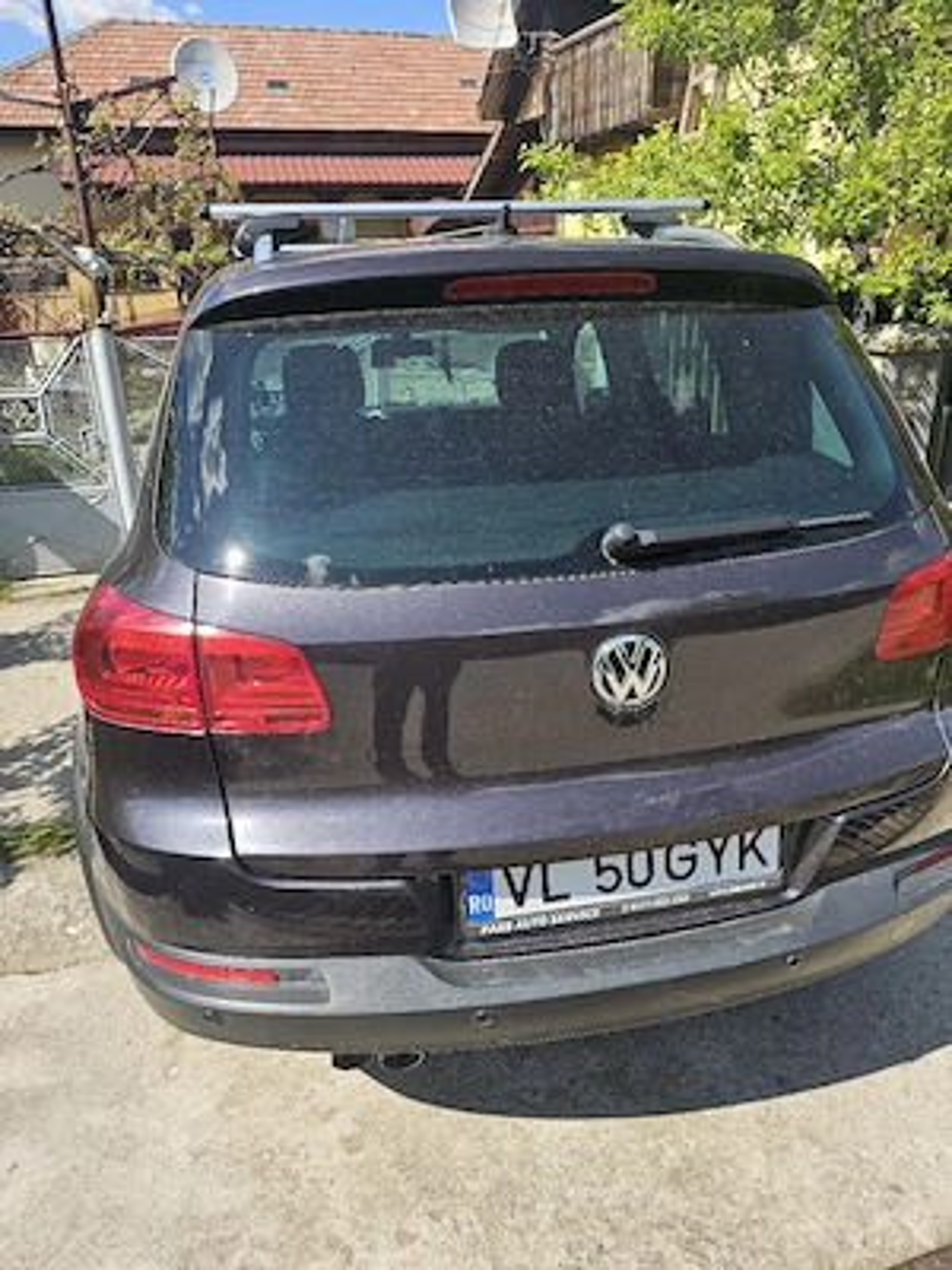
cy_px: 635
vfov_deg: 73.9
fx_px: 843
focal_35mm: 23
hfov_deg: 58.9
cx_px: 476
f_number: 1.7
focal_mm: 6.3
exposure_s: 1/455
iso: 10
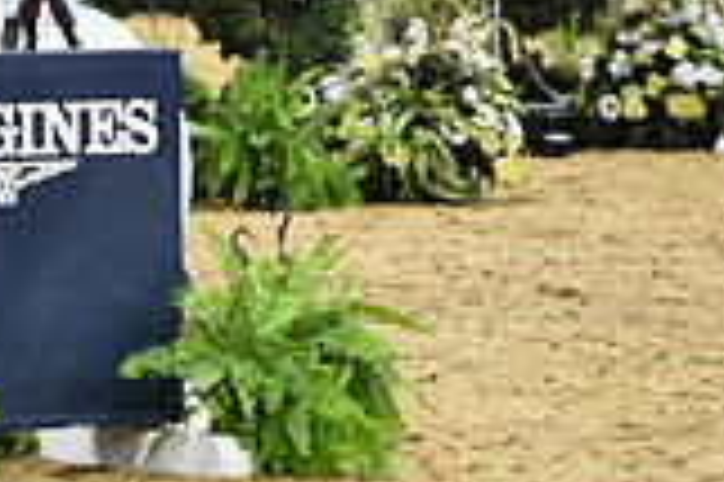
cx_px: -562
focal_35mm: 540
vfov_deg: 2.5
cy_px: -302
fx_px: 10849
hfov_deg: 3.8
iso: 5000
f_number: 3.5
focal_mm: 150
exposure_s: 1/800
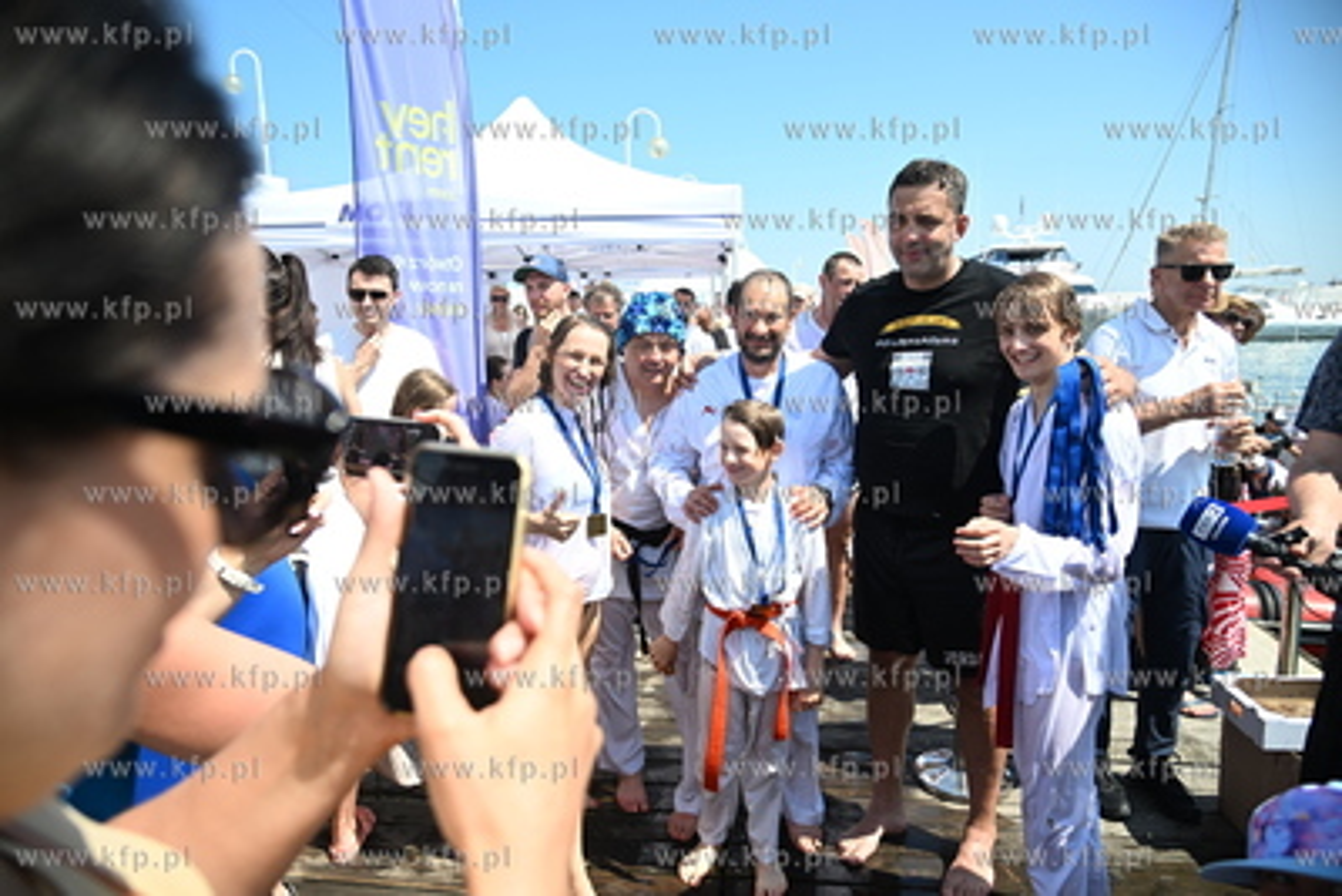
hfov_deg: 73.7
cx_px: 671
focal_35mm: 24
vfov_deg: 53.2
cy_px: 448
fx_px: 895
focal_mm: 24
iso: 200
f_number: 4
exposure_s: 1/1000
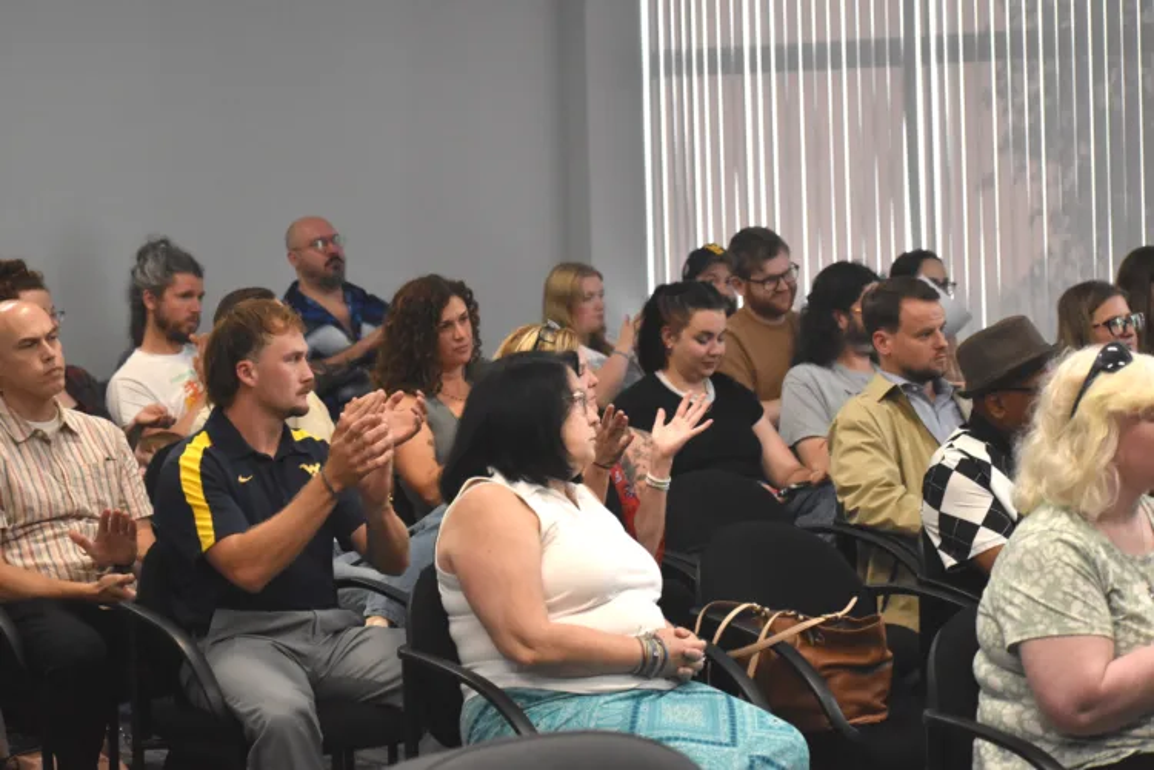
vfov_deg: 13.0
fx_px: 3366
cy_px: 385
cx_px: 577
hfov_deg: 19.5
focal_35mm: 105
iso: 2200
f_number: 4.5
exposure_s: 1/250
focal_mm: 70
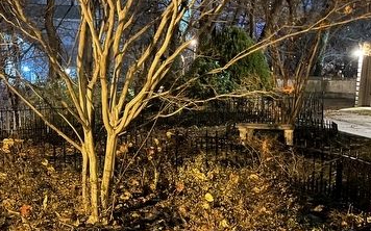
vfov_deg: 20.9
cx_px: 108
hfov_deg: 32.6
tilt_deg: -9.3
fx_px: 626
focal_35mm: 62
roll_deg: -1.3
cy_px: 152
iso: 1250
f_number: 1.6
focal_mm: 5.1
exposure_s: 1/5
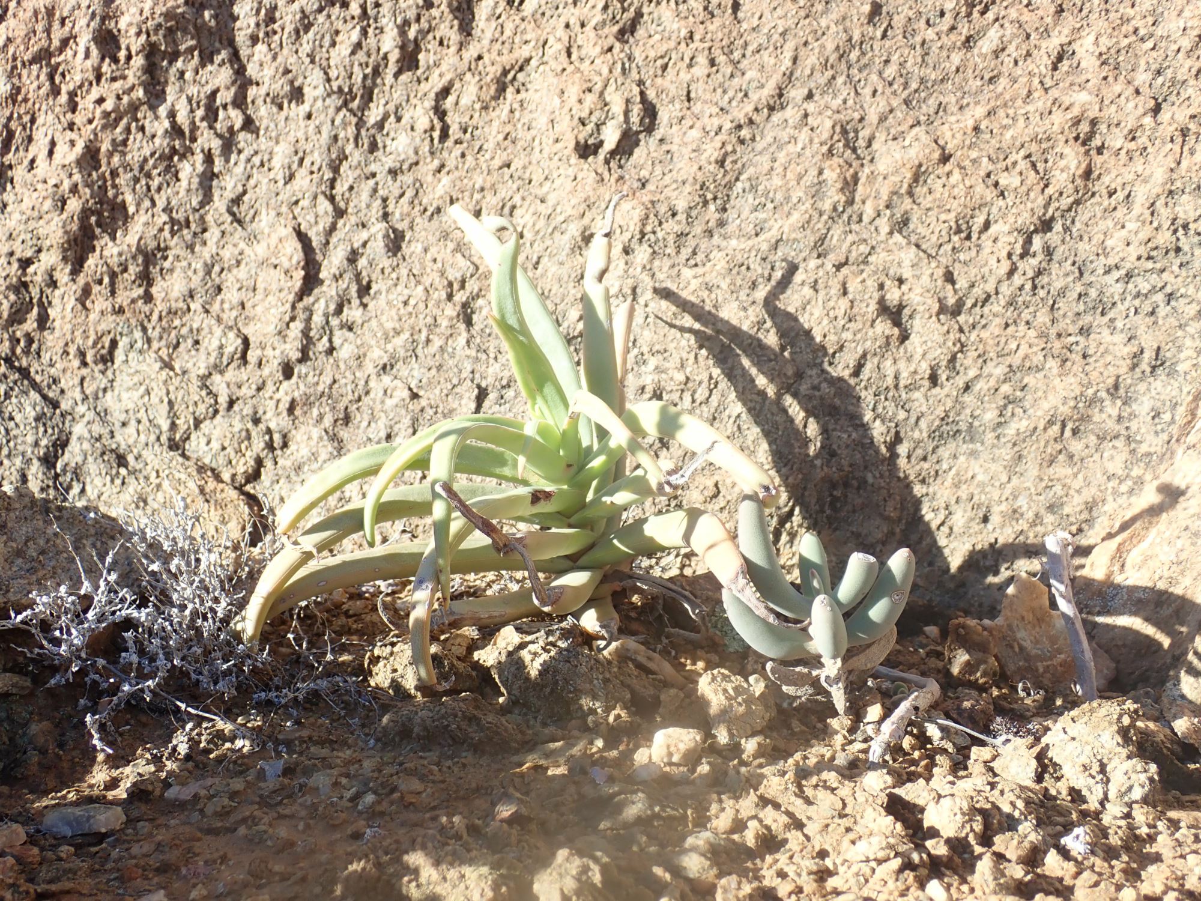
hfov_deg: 49.0
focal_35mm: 38
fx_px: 1318
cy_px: 450
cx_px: 600
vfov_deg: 37.7
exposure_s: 1/250
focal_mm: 6.86
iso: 100
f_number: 3.5
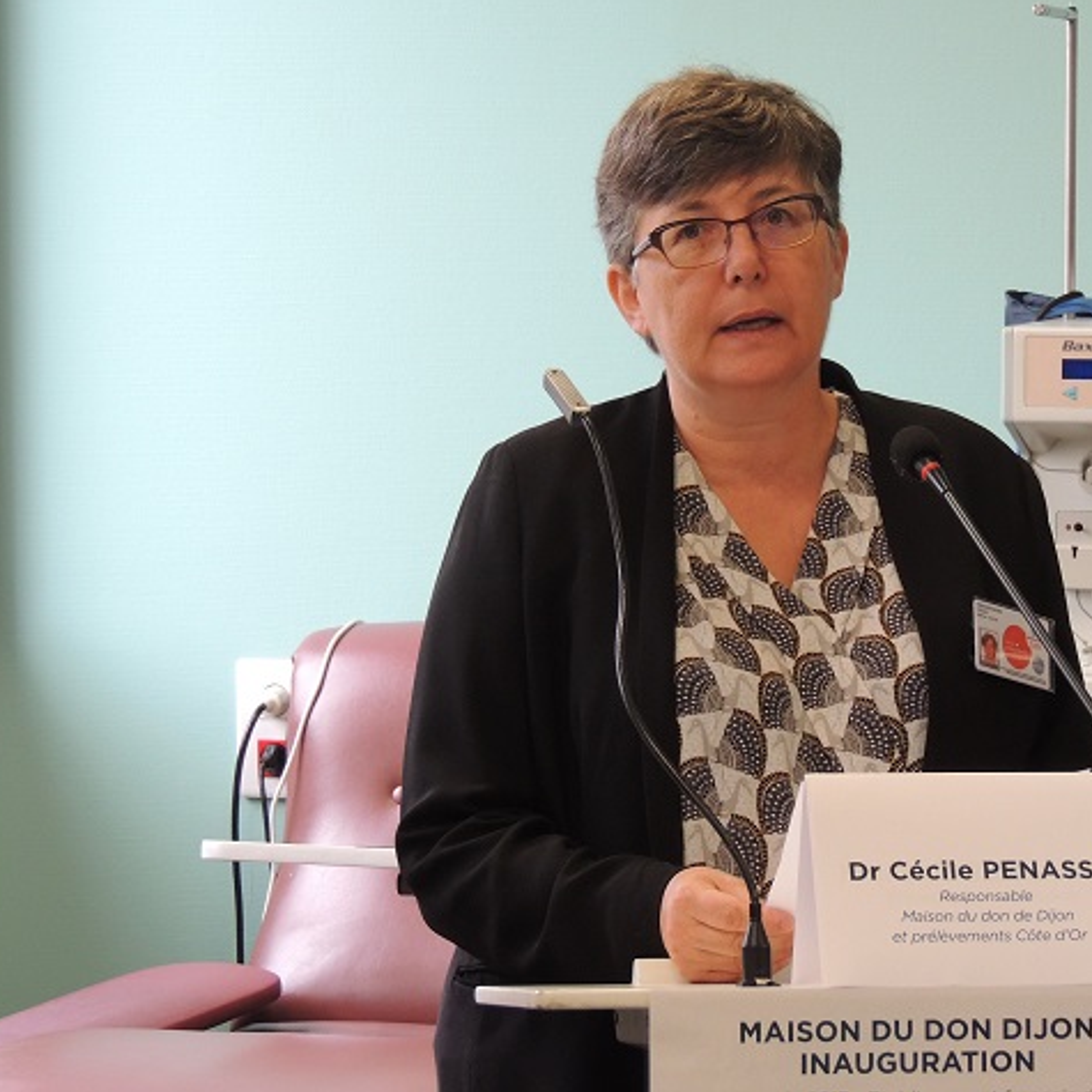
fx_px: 4461
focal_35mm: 125
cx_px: 664
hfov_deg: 13.9
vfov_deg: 14.0
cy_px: 543
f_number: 4.2
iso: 400
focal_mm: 18.7
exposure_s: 1/60
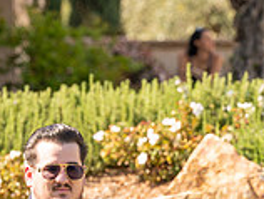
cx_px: 212
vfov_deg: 2.6
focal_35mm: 582
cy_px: 310
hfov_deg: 3.4
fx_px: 4445
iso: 200
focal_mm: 165
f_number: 4.5
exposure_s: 1/800
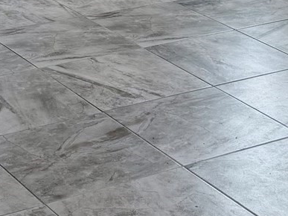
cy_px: -222
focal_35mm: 127
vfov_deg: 10.6
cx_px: 152
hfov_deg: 15.5
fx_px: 1056
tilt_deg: -5.9
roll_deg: -1.6
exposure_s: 1/283
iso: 64
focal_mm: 6.76
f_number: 1.78
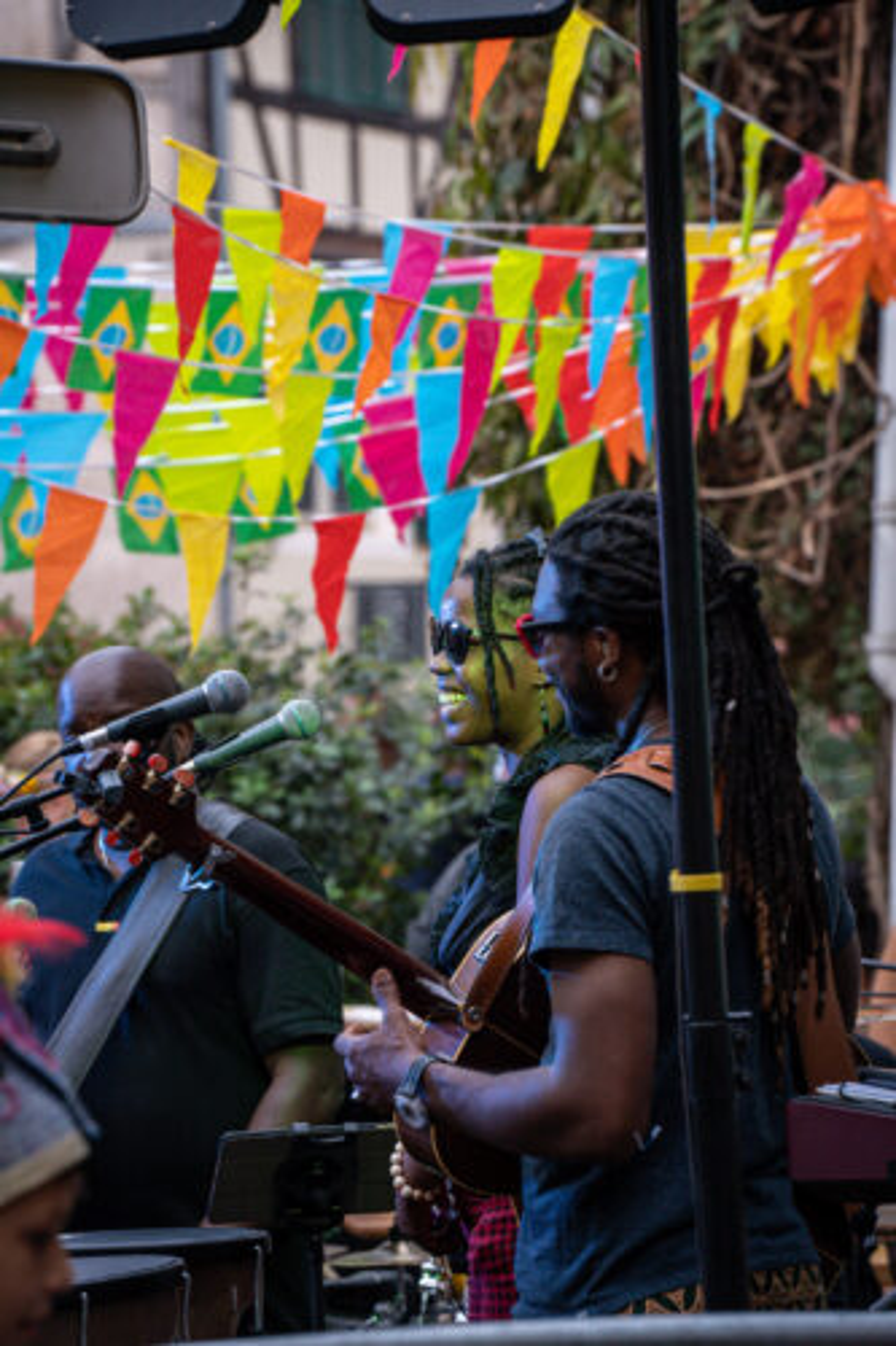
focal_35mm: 180
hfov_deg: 7.6
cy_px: 673
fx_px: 6724
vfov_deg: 11.4
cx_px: 448
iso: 400
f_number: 7.1
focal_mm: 180
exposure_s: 1/100
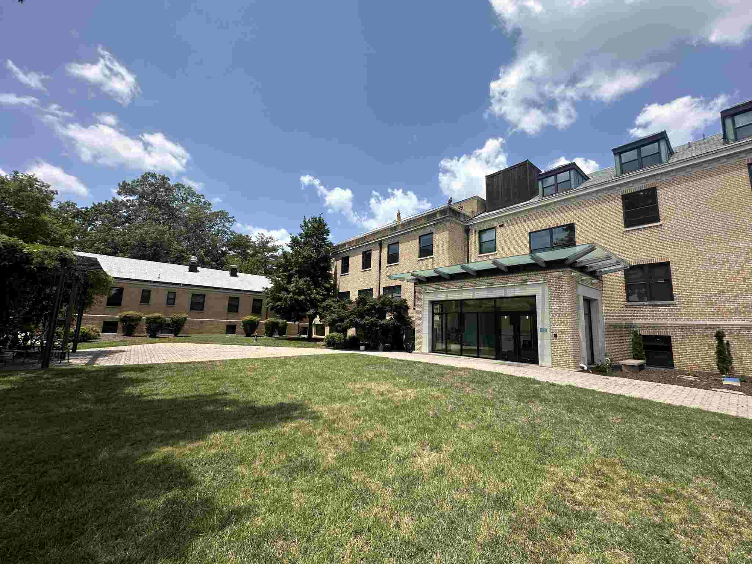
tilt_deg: +9.1
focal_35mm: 14
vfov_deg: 85.7
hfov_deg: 102.1
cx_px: 376
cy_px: 282
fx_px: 304
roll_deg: -2.4
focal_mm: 2.22
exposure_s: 1/1595
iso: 50
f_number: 2.2
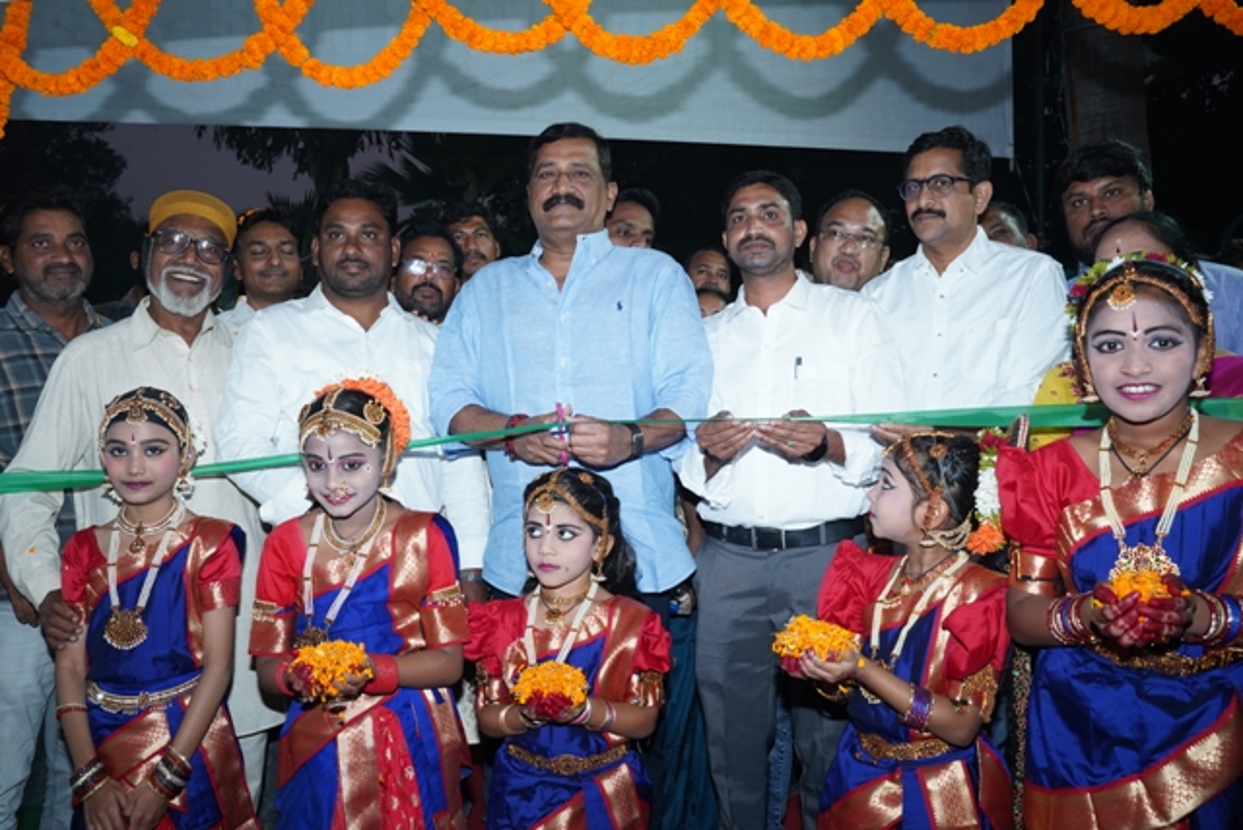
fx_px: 967
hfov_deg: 65.5
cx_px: 622
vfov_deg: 46.4
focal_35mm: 28
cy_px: 415
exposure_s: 1/125
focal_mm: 28
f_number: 8
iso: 1000
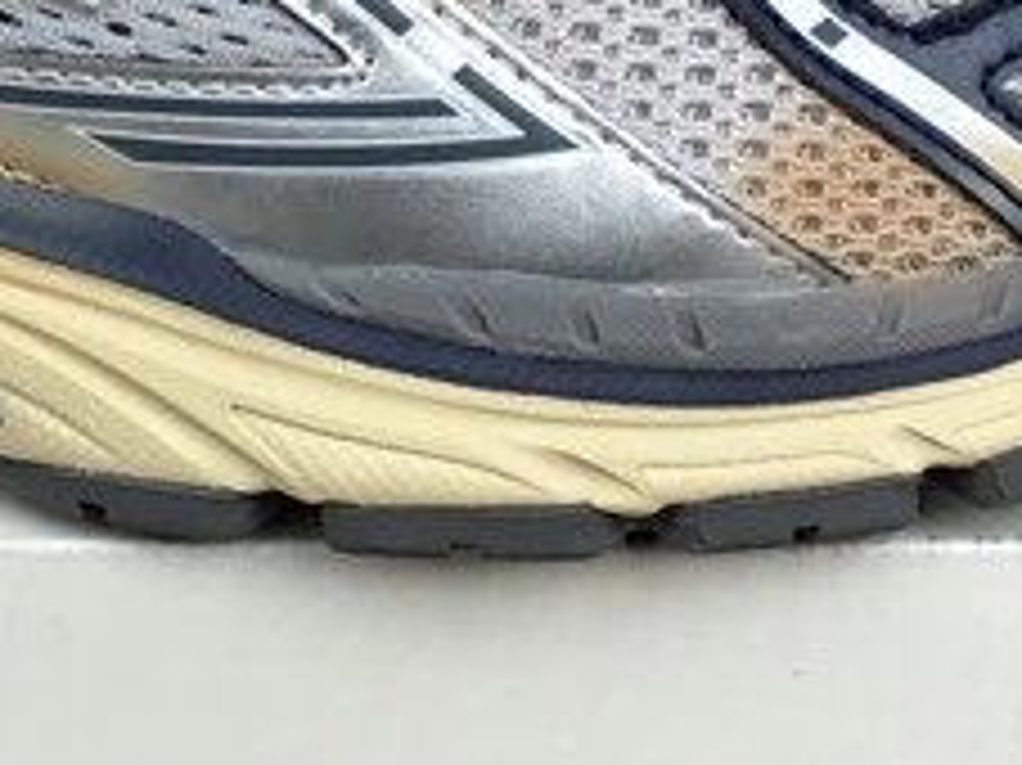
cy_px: 326
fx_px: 3630
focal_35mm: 123
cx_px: 45
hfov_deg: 15.8
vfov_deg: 12.0
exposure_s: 1/345
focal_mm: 3.3
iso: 25
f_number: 2.4
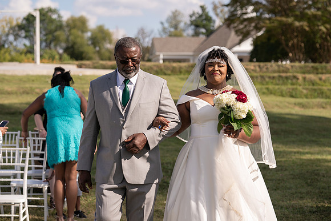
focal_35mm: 89
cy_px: 108
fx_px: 822
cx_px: 170
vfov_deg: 15.3
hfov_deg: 22.8
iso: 100
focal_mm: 87
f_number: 4
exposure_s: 1/1000
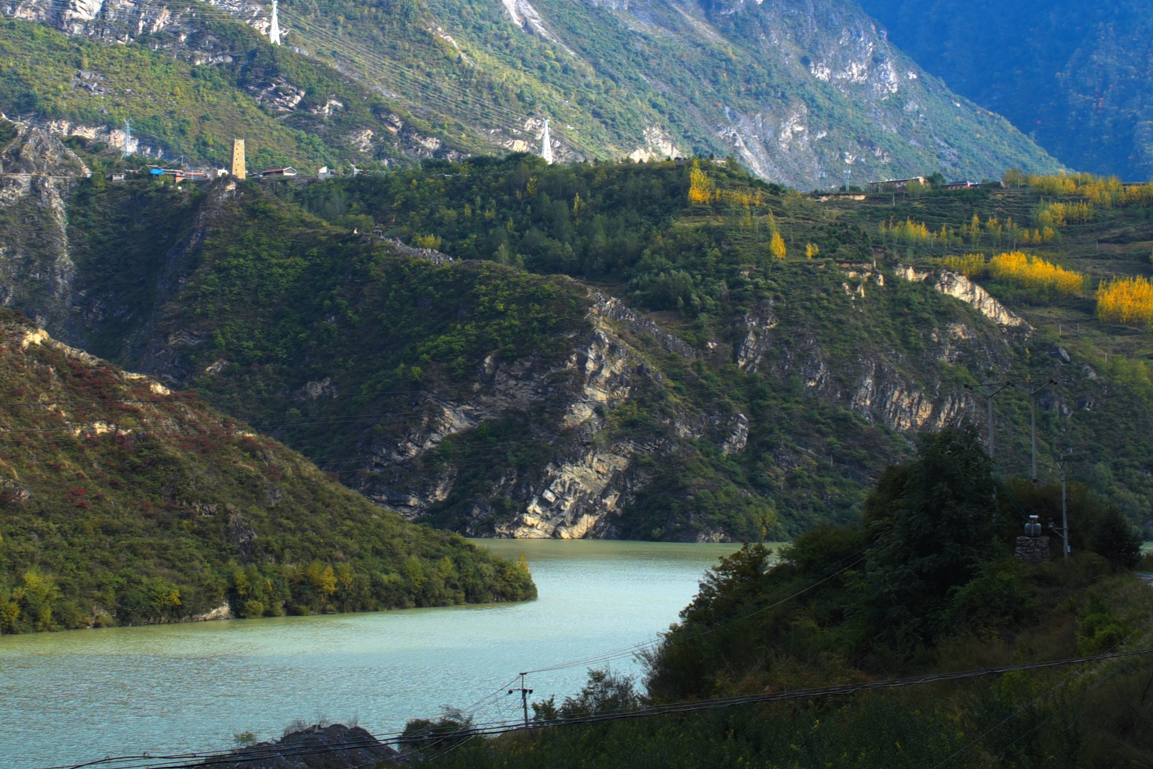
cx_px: 425
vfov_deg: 17.6
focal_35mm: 77
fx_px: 2466
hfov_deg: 26.2
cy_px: 155
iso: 200
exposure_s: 1/45
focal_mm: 29.2
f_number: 8
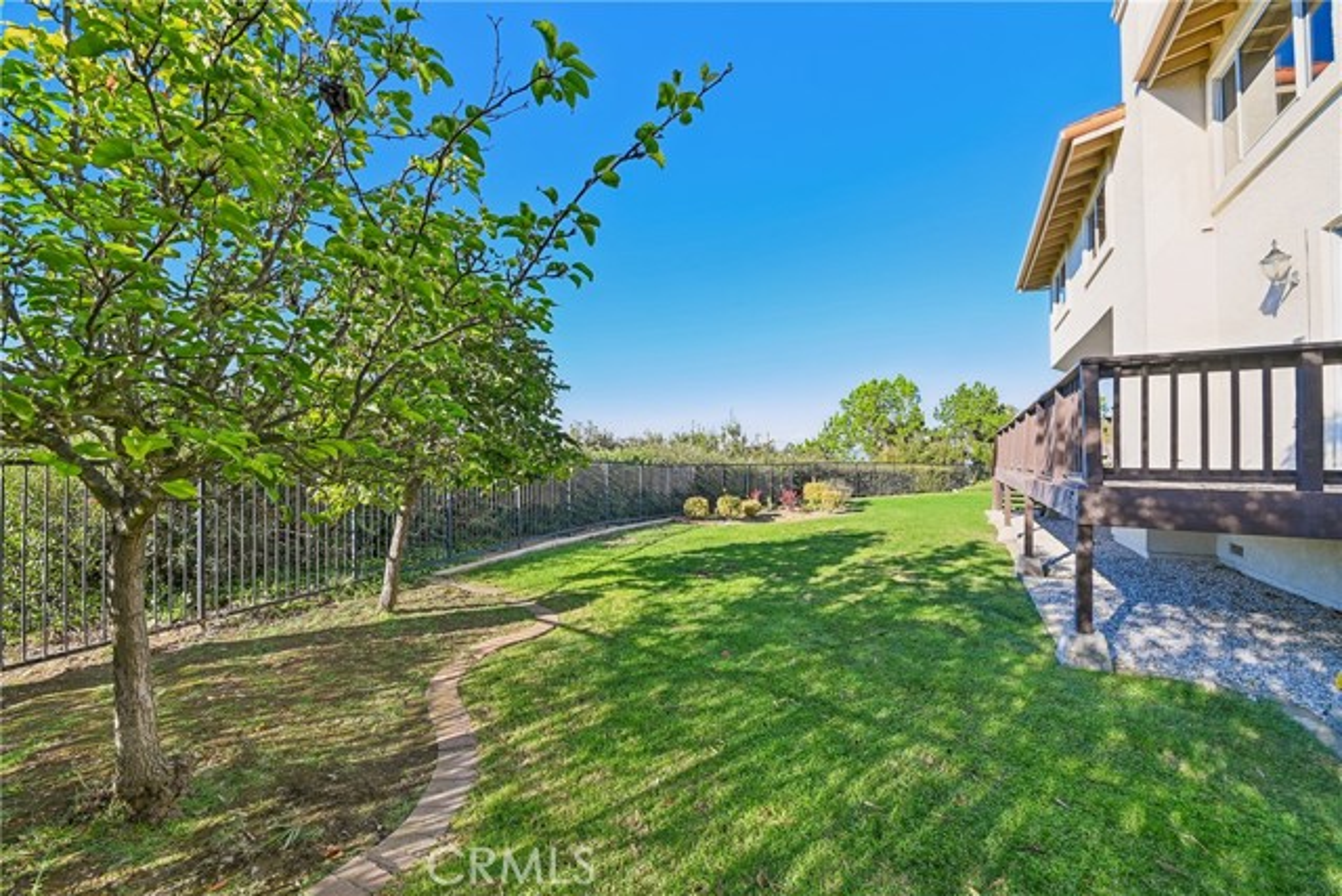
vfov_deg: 90.0
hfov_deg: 112.6
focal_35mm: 12
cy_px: 448
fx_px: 447
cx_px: 671
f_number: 8
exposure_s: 1/125
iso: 250
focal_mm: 12
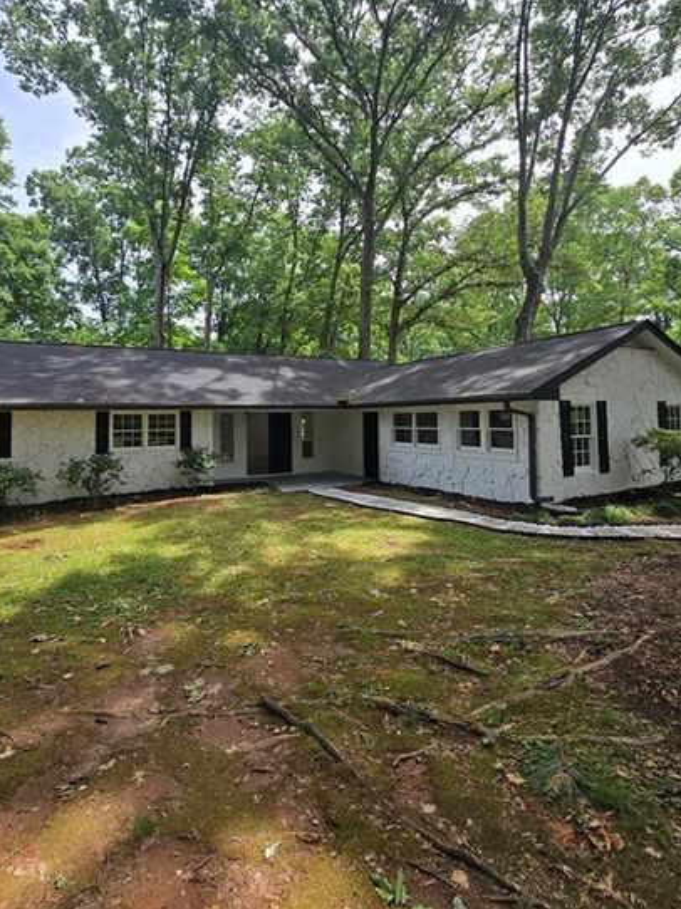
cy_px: 397
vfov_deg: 94.0
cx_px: 299
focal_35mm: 16
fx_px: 420
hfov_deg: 77.7
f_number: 2.2
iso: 50
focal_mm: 2.2
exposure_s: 1/1102
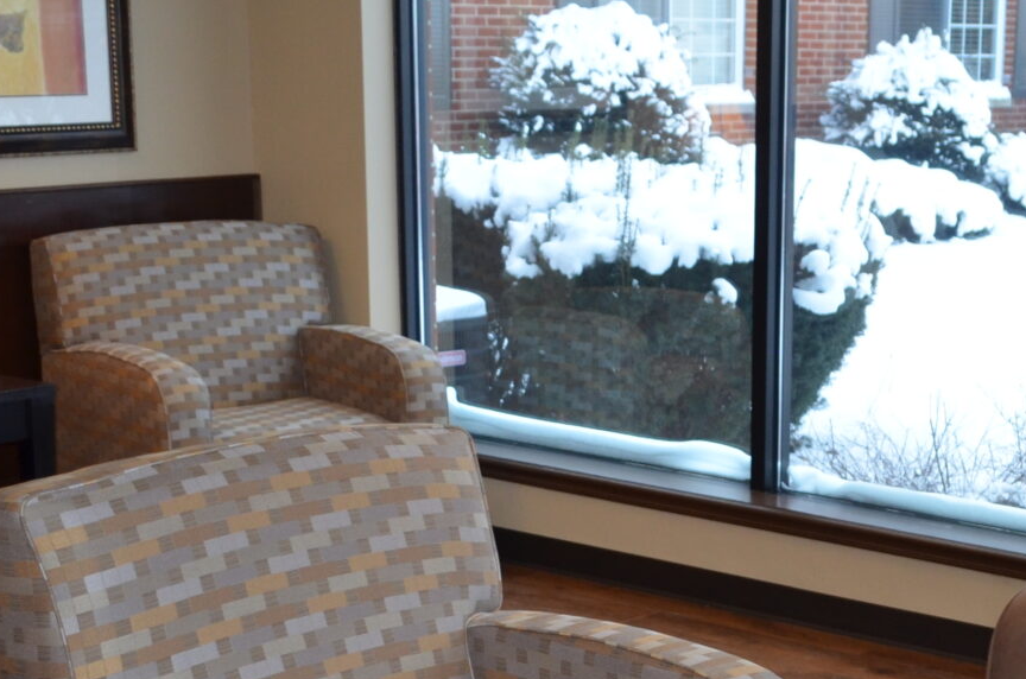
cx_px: 936
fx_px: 2275
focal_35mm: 80
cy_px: 768
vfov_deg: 16.4
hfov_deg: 24.6
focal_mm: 18
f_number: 3.5
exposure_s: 1/125
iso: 400
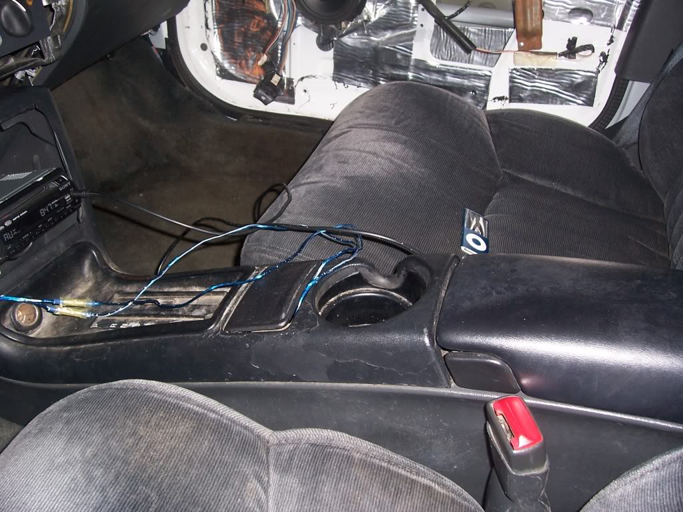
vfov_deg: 41.8
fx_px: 671
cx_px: 342
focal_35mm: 34
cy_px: 256
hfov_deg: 54.0
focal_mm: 5.6
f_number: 2.7
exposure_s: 1/60
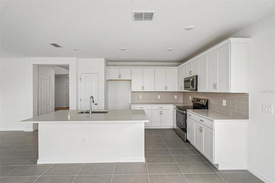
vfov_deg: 73.7
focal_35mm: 16
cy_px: 92
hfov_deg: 96.8
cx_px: 138
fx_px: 122
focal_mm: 16
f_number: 8
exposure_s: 1/80
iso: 400
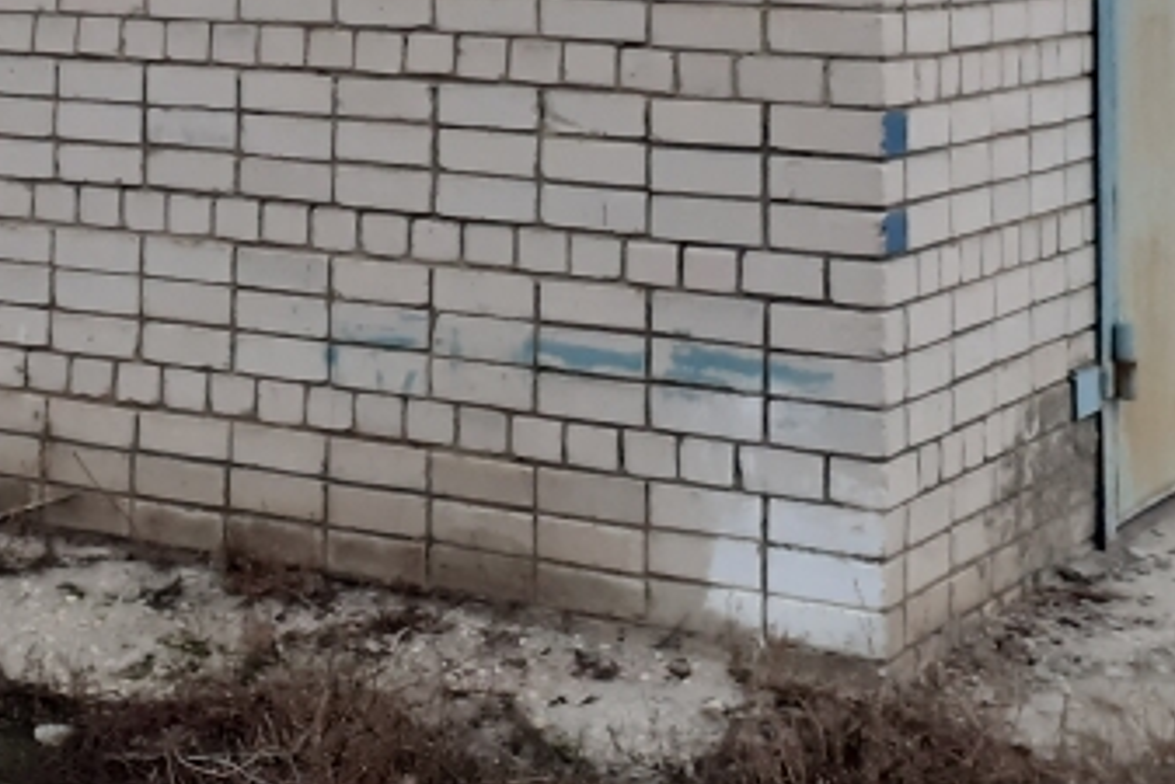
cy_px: -282
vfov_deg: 15.1
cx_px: 324
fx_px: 2808
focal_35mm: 86
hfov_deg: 23.4
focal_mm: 3.6
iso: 160
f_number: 1.9
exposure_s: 1/60
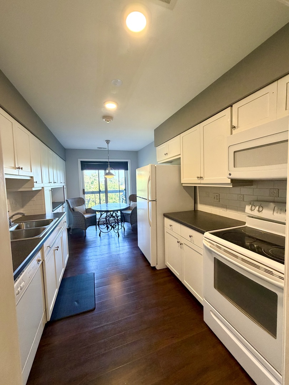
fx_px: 156
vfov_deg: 102.1
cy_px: 192
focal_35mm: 14
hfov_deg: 85.7
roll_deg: +1.8
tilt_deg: -4.1
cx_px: 144
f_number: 2.2
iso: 250
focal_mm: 2.22
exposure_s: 1/60
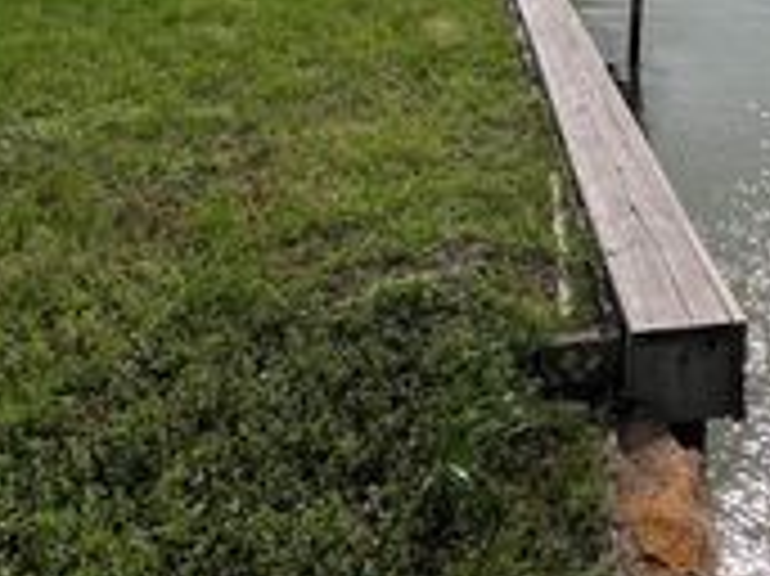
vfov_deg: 30.0
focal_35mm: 38
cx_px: 662
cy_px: -173
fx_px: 845
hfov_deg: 45.4
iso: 32
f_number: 1.8
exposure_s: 1/3534
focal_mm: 1.57
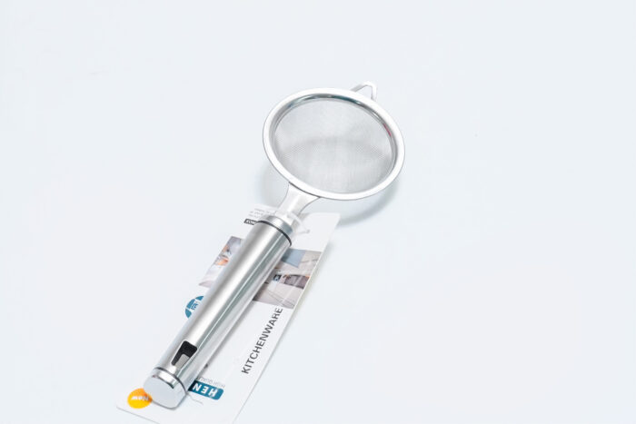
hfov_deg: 32.9
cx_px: 318
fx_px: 1078
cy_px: 212
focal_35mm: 61
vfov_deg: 22.3
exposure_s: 1/125
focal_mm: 41
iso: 3200
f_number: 10
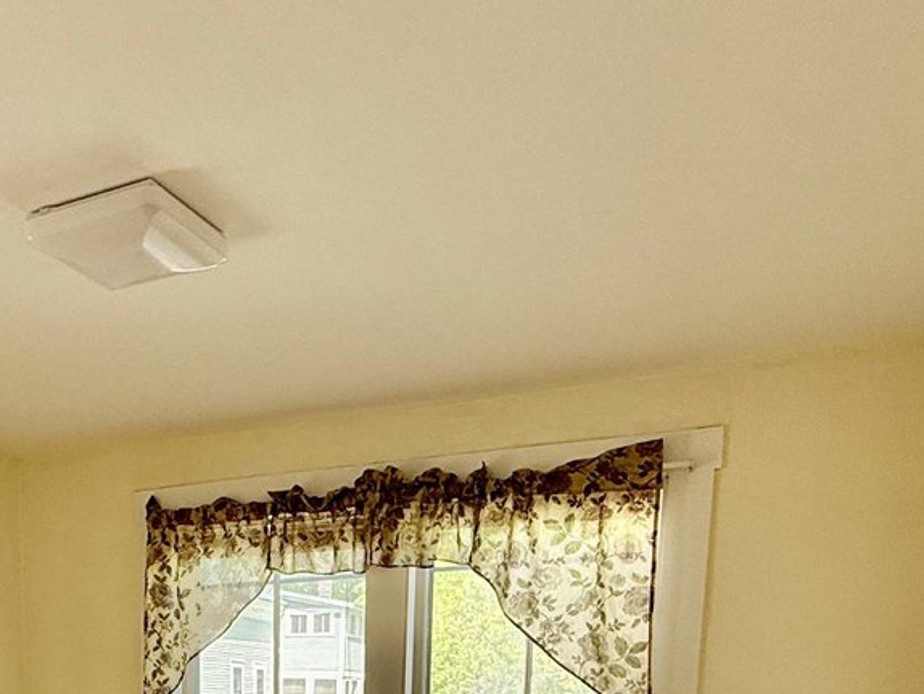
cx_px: 169
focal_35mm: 39
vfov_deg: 30.8
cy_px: 844
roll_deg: +0.5
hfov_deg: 45.2
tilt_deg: -7.7
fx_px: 1041
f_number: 2.2
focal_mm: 2.22
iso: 64
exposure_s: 1/149
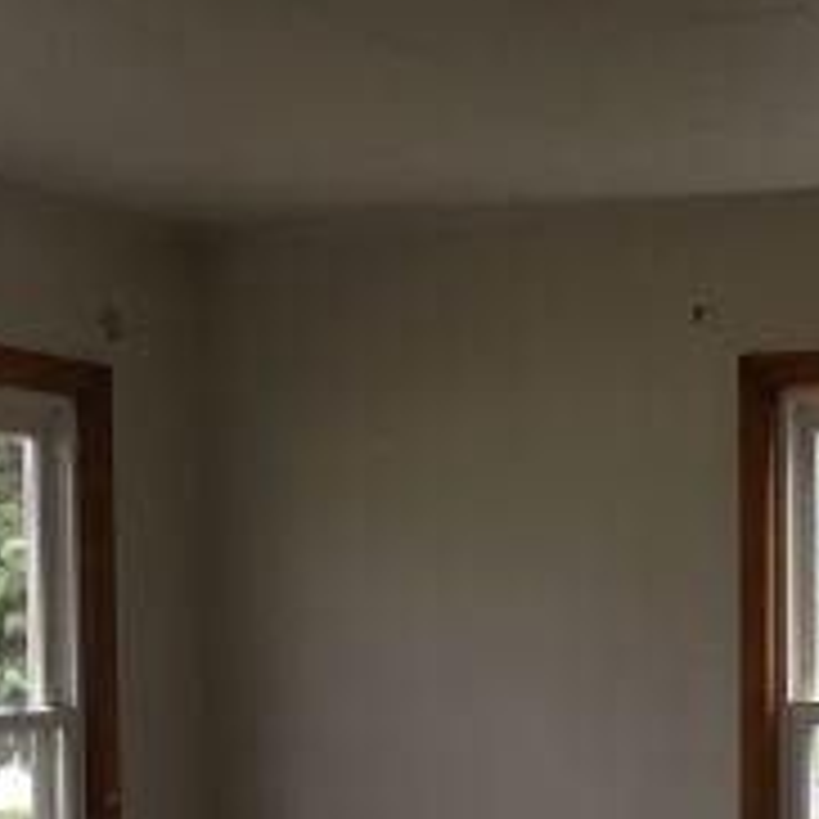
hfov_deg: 19.1
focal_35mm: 90
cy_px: 860
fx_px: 2409
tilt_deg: -5.4
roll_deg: +0.5
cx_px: 688
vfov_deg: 18.7
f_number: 2.2
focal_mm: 4.15
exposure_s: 1/30
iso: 50
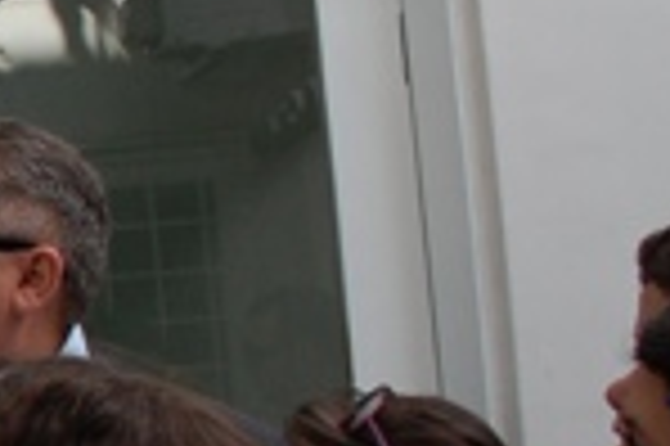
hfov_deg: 13.7
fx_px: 2398
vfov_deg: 10.6
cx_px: -634
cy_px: 365
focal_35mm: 129
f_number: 6.3
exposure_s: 1/160
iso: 400
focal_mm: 20
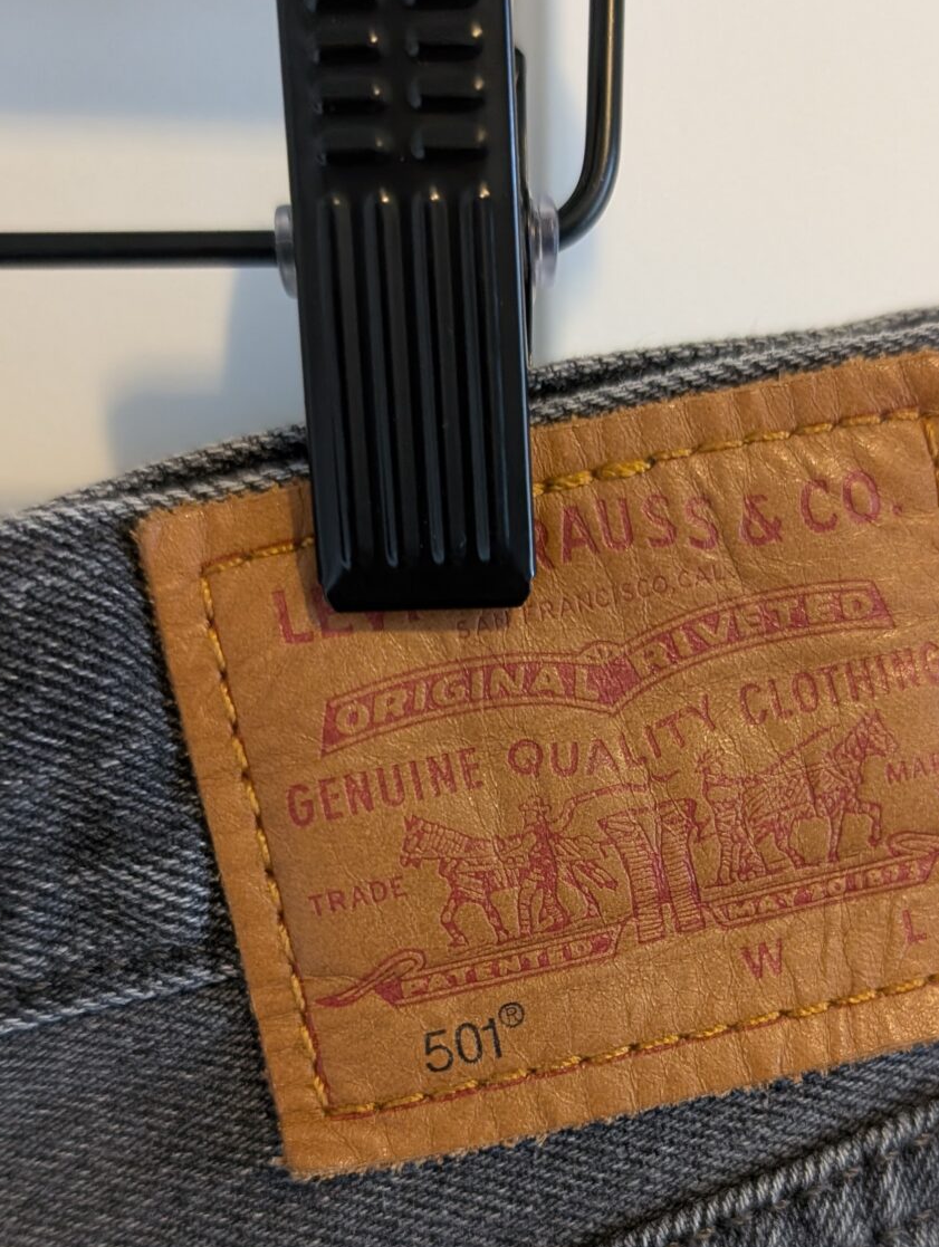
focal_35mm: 44
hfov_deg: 32.8
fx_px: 1587
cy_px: 834
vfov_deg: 42.3
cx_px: 593
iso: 904
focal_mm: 6.9
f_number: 1.68
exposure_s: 1/120
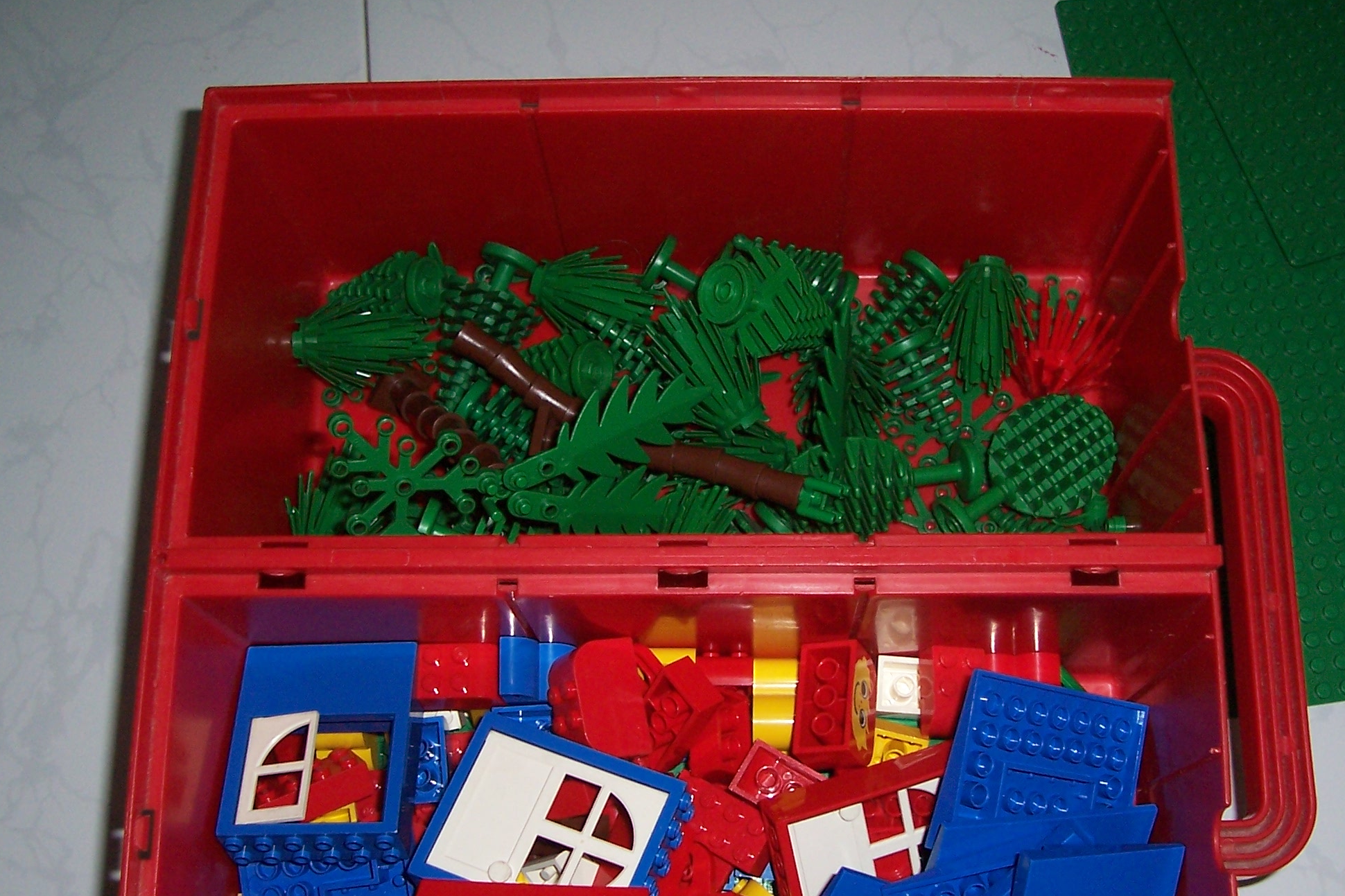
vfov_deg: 31.7
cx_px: 702
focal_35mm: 42
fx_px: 1569
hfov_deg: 46.4
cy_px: 579
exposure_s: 1/60
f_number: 2.7
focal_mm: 5.6
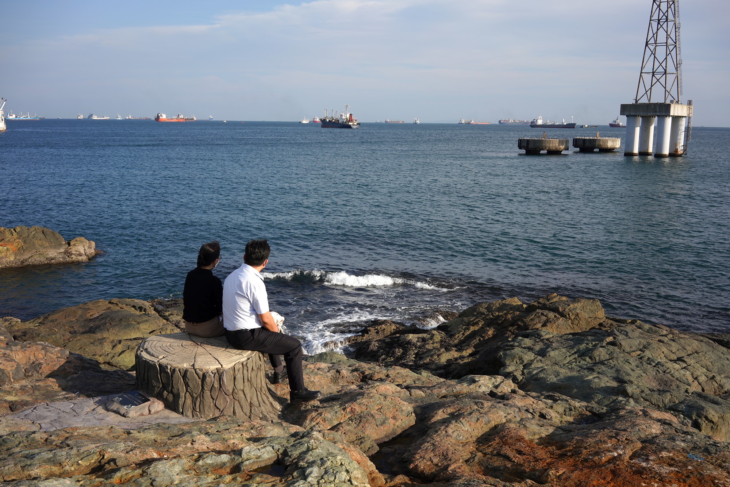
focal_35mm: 35
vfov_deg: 37.9
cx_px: 365
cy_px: 244
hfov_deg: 54.4
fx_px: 710
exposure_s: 1/160
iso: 100
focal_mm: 35
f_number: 10
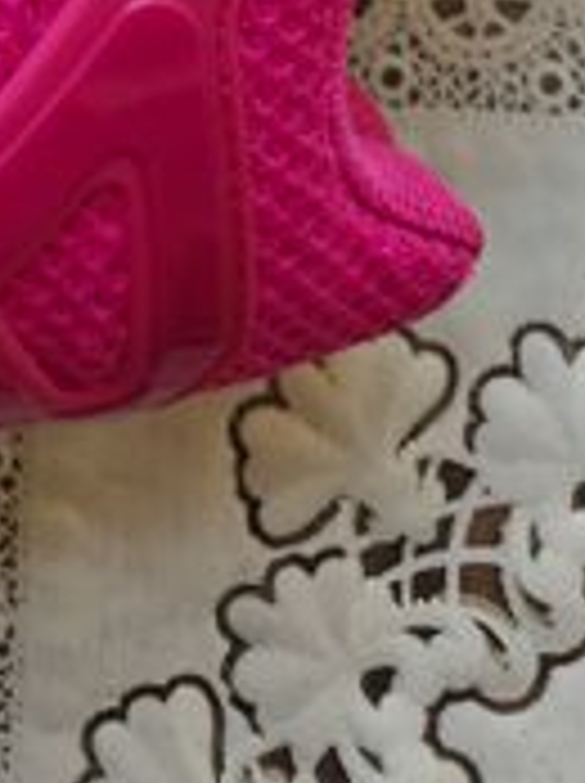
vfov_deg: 15.0
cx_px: -392
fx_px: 2394
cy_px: -801
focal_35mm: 106
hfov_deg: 12.9
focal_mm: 6.06
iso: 50
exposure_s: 1/213
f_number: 1.6
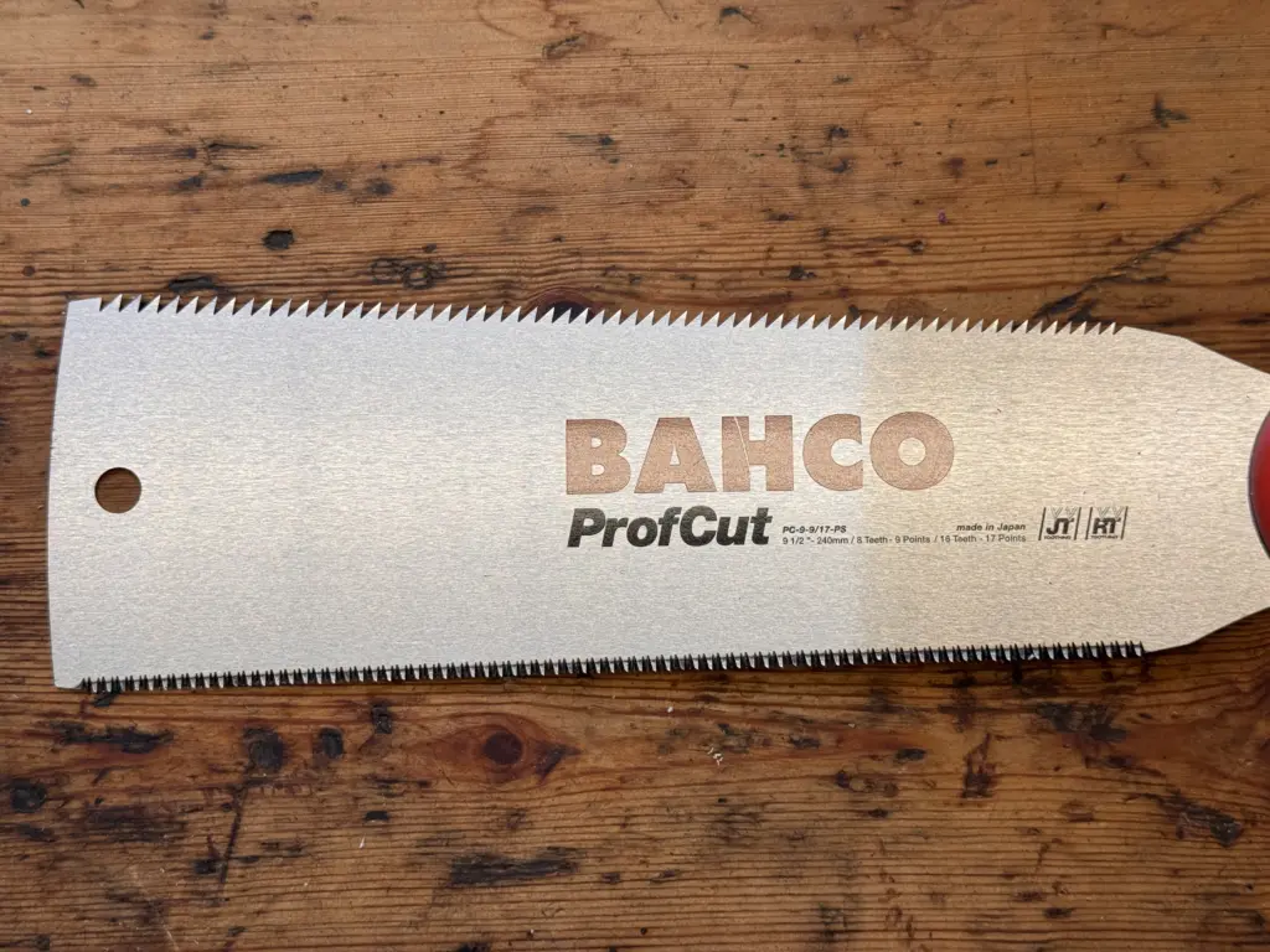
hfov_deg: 39.7
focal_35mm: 48
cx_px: 635
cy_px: 476
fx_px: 1761
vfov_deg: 30.3
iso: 64
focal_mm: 6.76
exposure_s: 1/379
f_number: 1.78
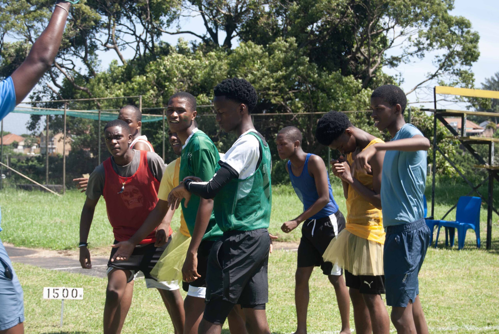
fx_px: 1083
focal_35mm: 78
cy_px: 167
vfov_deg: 17.5
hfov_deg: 26.0
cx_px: 250
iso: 100
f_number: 6.3
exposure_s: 1/160
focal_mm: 52
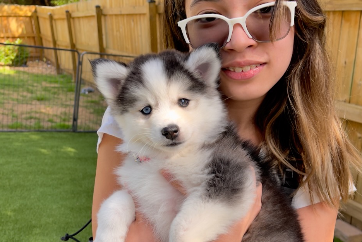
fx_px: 372
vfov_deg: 35.7
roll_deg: -0.2
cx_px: 181
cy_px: 156
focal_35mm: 37
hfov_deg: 51.9
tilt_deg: -23.6
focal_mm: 5.1
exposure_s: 1/427
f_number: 1.6
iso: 32
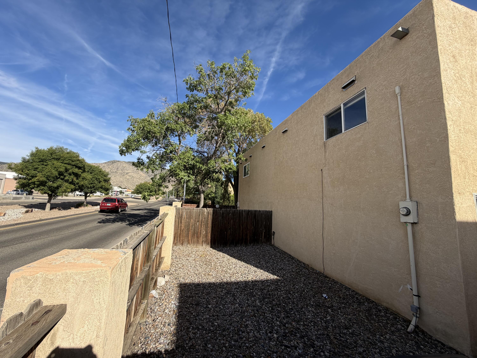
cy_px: 179
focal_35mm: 14
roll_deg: -1.5
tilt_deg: +8.7
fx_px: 193
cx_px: 238
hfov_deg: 102.1
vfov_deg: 85.7
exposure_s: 1/770
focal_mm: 2.22
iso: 32
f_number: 2.2
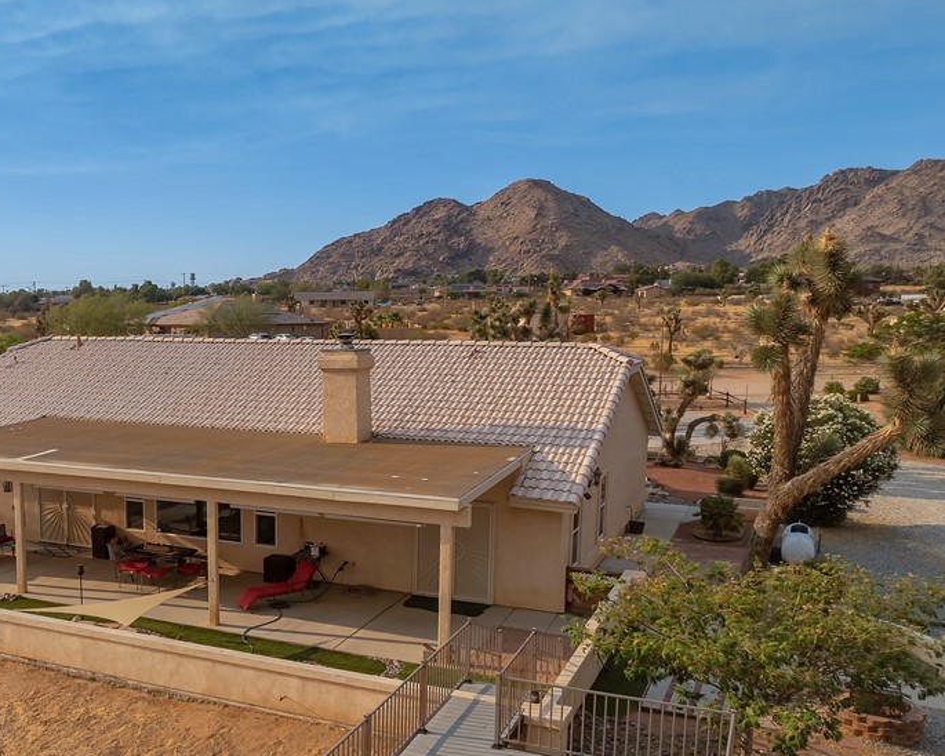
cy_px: 470
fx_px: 979
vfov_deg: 41.9
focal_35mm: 35
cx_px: 273
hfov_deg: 50.1
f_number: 2.8
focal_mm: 12.29
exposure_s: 1/1600
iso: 120
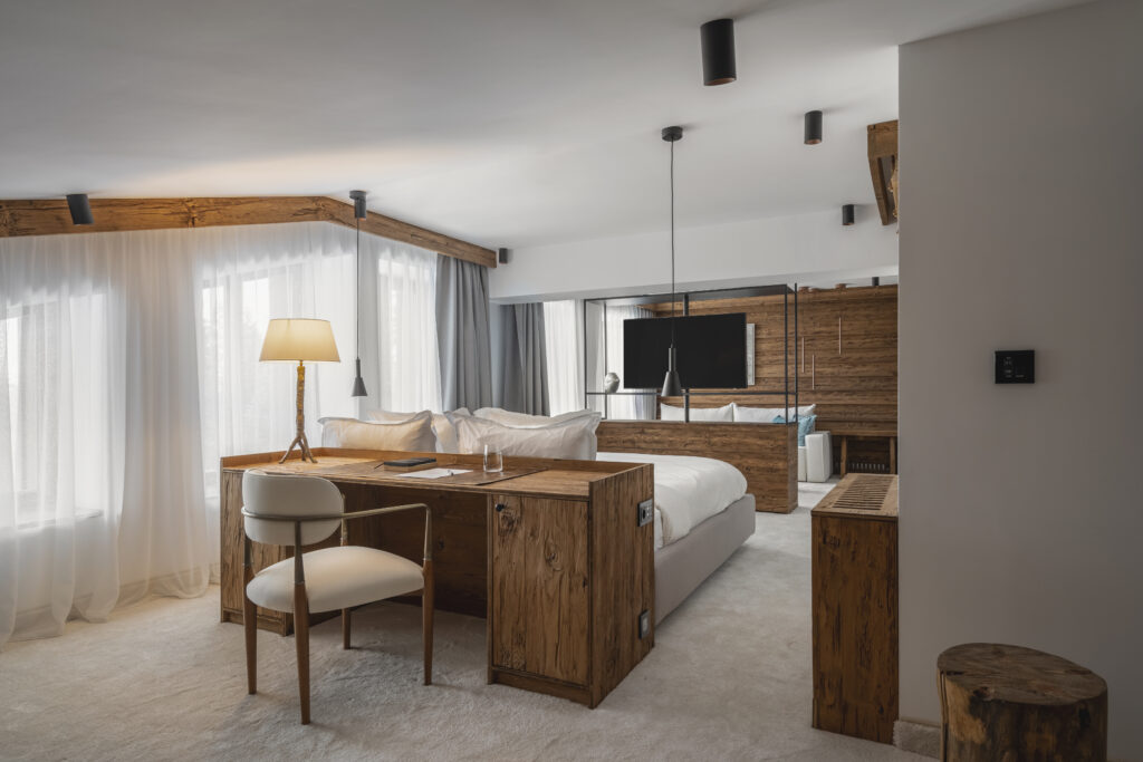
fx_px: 635
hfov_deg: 84.0
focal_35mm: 20
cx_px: 572
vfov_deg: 61.9
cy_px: 381
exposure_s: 1/10
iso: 200
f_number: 8
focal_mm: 20
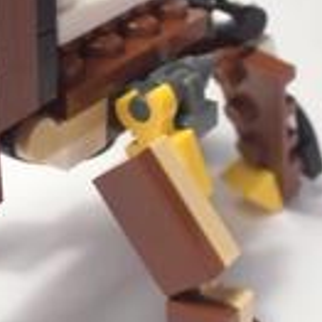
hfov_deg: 19.1
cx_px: 57
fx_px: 947
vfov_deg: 19.3
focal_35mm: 90
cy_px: 155
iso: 80
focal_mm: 6.61
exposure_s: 1/40
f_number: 3.9
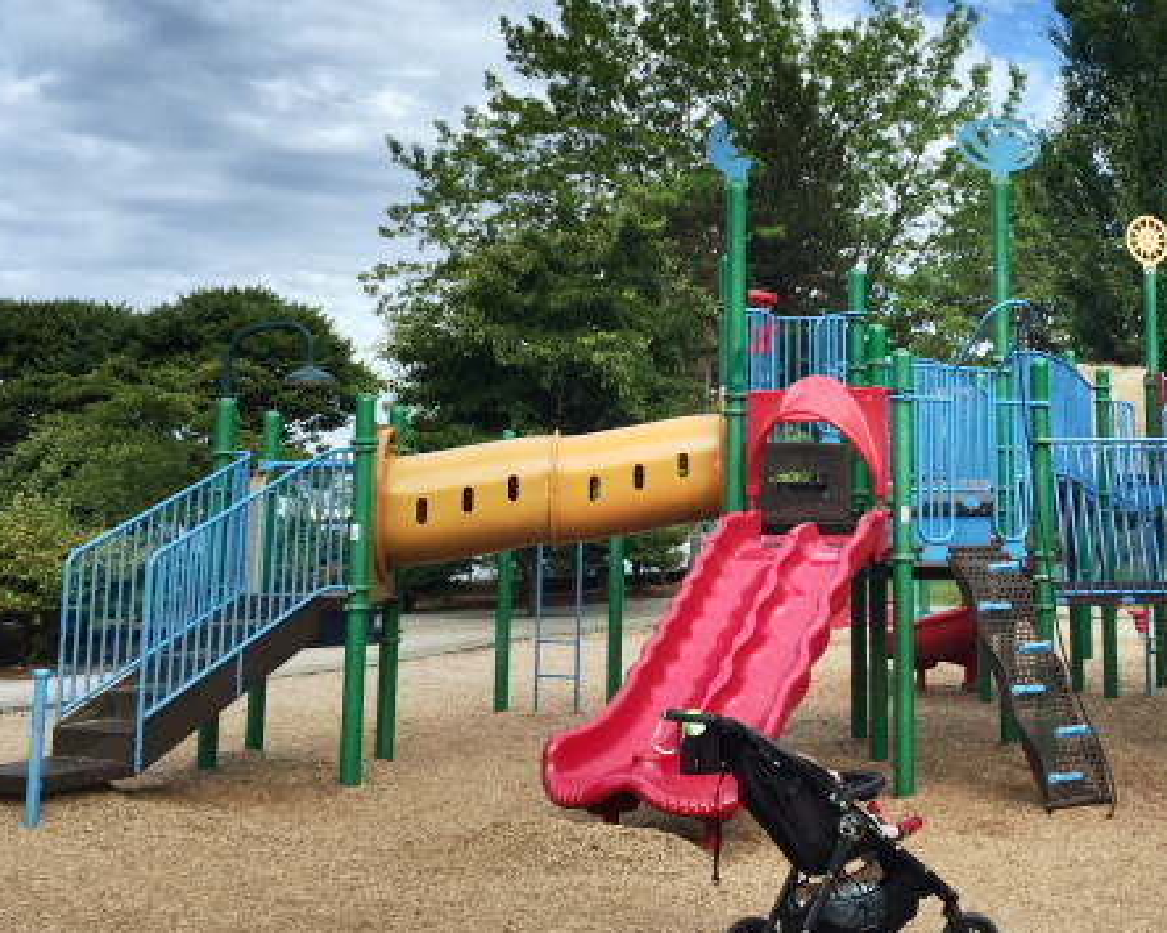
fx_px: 1554
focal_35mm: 45
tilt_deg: +9.0
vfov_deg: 33.1
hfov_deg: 40.4
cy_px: 316
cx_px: 819
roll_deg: -0.4
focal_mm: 4.15
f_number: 2.2
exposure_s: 1/1130
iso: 32
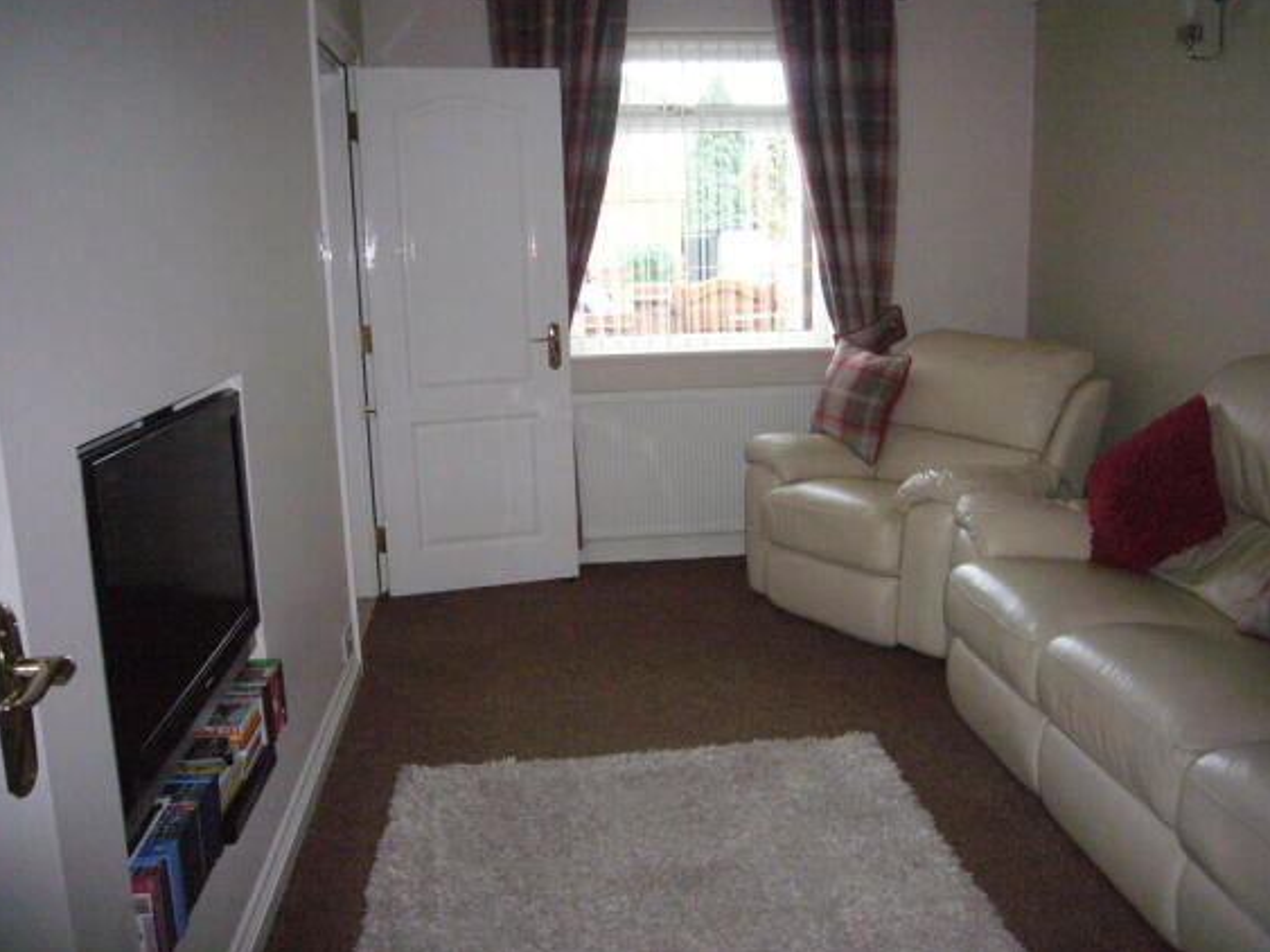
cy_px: 466
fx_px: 1064
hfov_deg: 61.7
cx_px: 635
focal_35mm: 29
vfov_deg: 48.2
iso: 400
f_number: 2.8
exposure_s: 1/30
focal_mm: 4.6
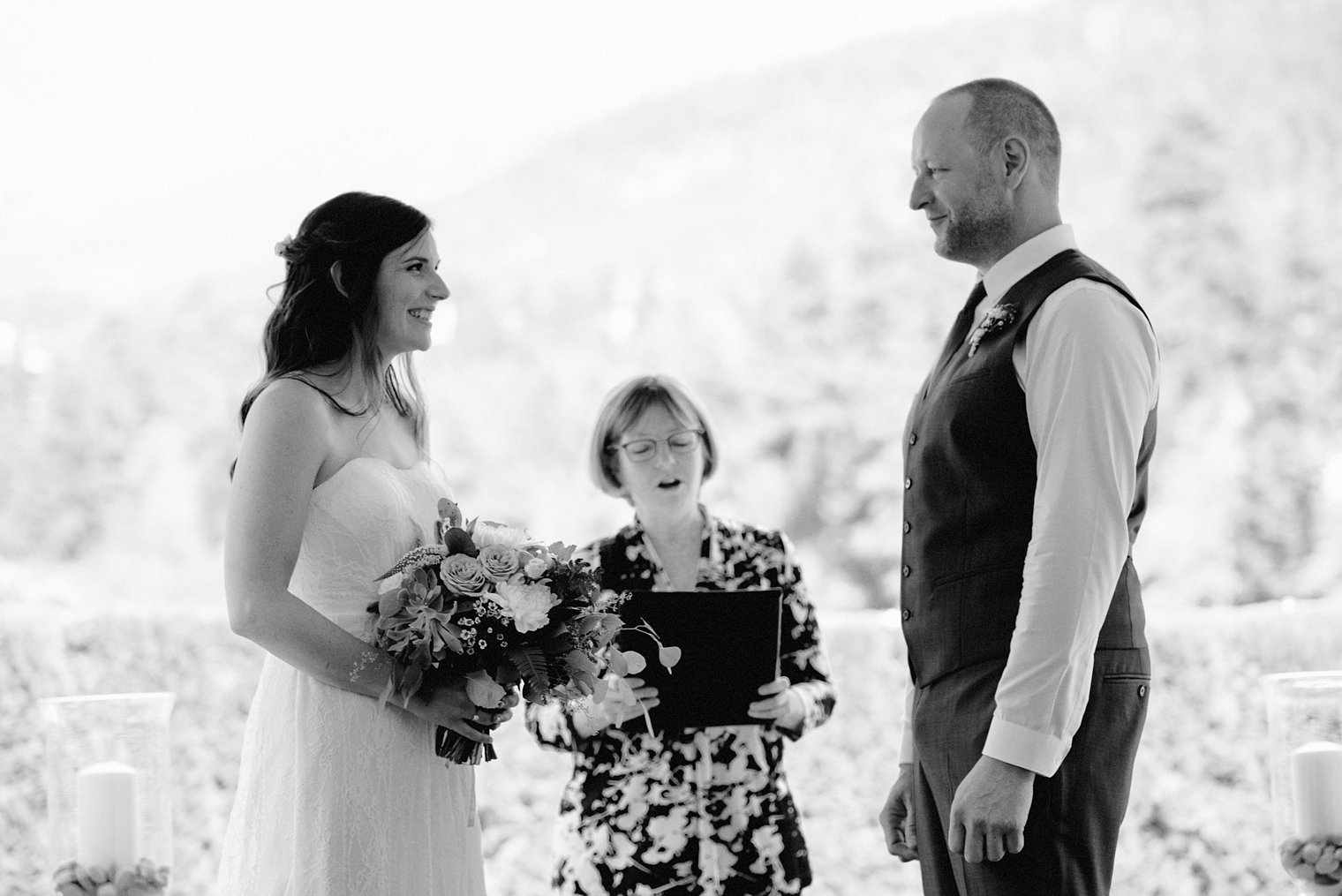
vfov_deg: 16.1
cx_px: 671
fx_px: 3170
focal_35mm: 85
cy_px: 448
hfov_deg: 23.9
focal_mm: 85
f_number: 2.8
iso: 160
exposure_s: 1/250
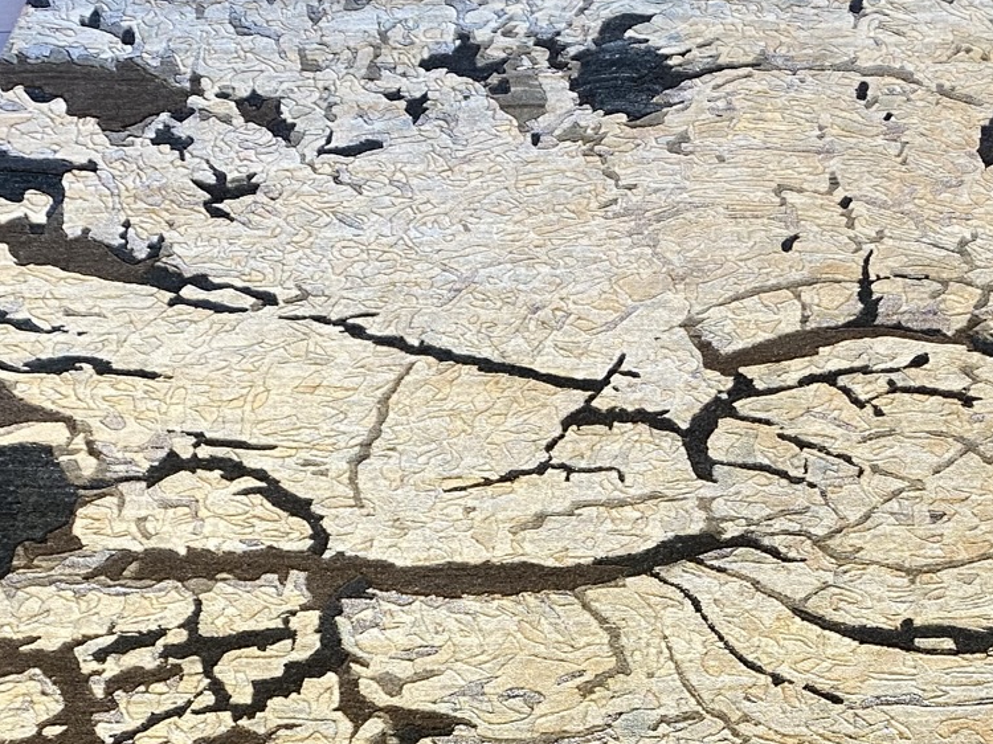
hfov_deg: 27.3
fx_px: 2036
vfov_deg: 19.6
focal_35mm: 71
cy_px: 871
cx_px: 654
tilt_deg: -48.7
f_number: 1.8
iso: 80
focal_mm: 4.25
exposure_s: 1/60
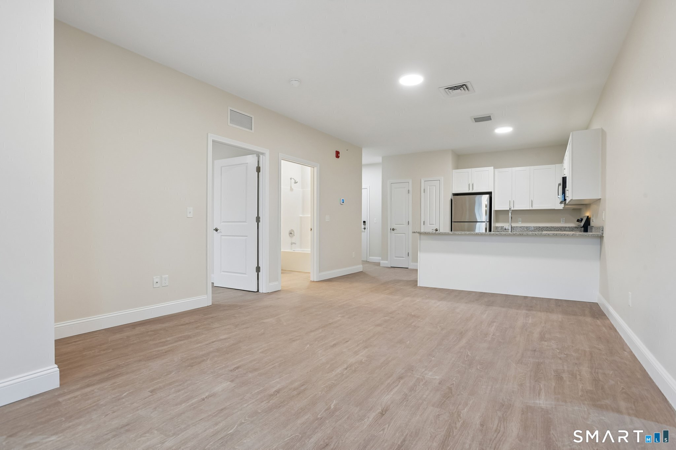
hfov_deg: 93.3
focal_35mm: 17
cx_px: 338
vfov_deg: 70.4
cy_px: 225
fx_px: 319
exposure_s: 1/8
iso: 400
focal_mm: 17
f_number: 11
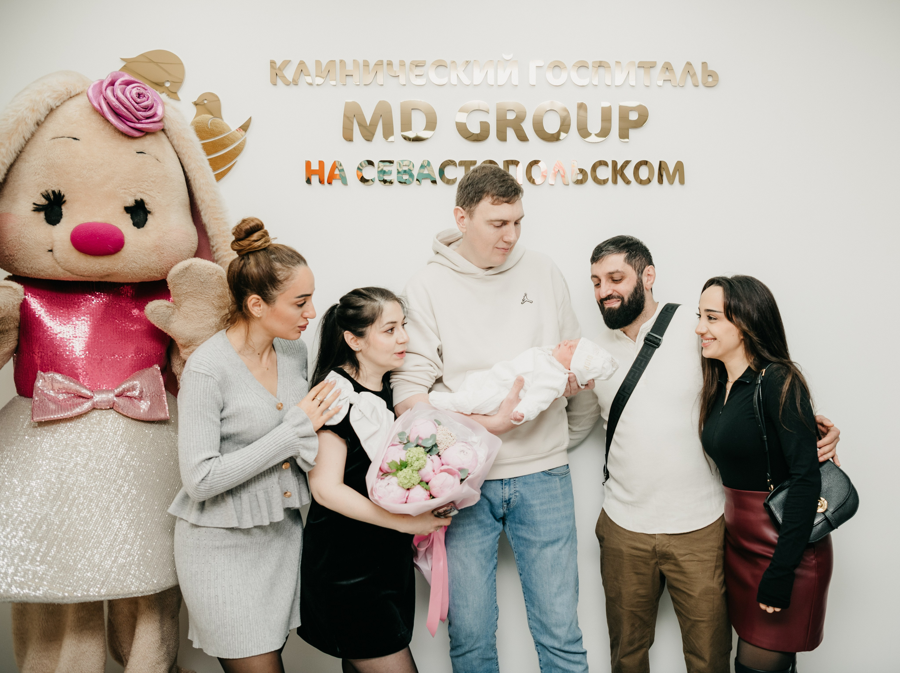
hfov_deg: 50.5
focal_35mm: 36
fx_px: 948
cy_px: 318
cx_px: 533
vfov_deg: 39.1
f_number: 4
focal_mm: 32
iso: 160
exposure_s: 1/160
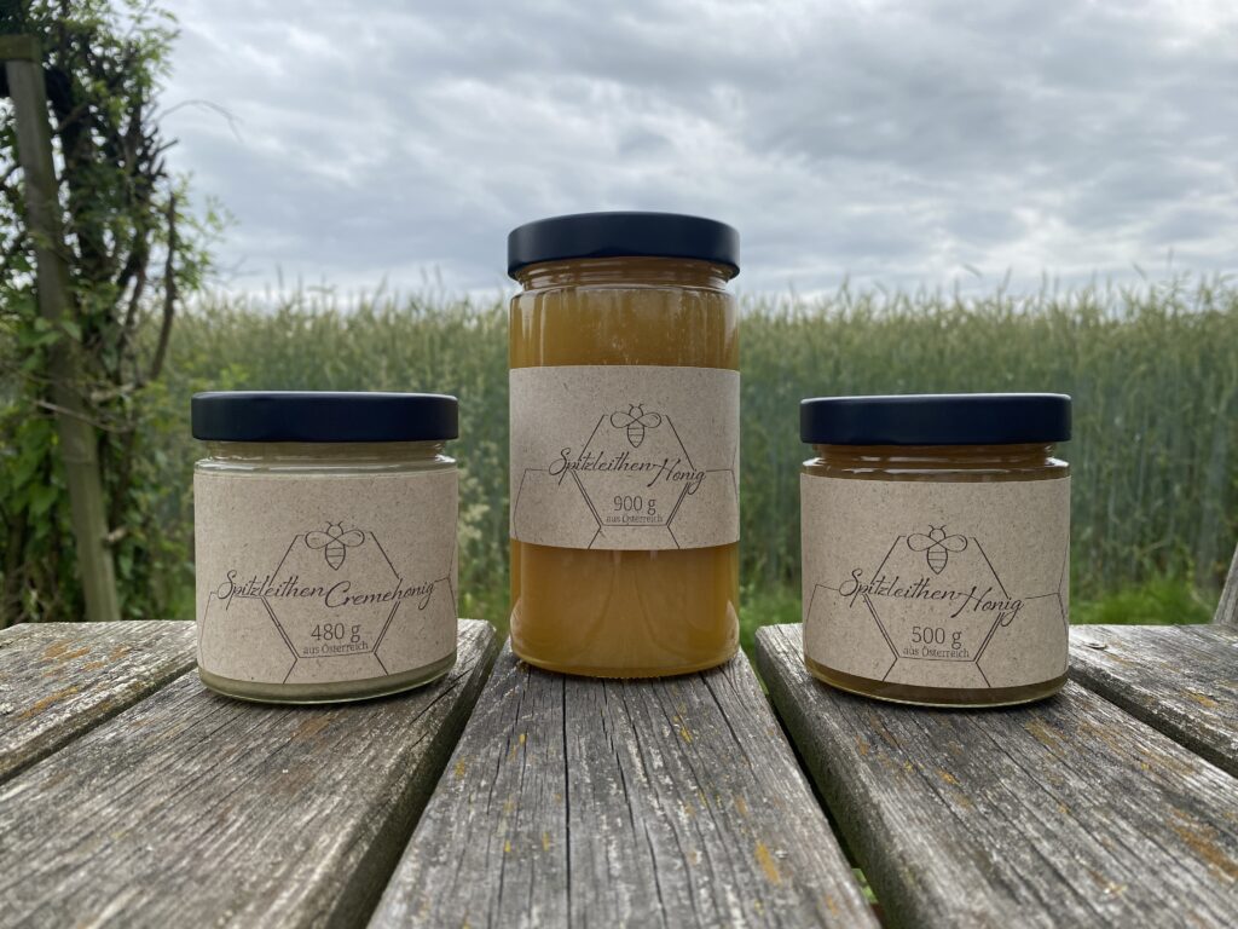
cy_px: 464
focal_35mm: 26
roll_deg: +0.9
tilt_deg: -4.9
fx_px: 930
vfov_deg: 53.1
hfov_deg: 67.3
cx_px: 619
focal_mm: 4.25
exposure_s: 1/1182
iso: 32
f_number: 1.8
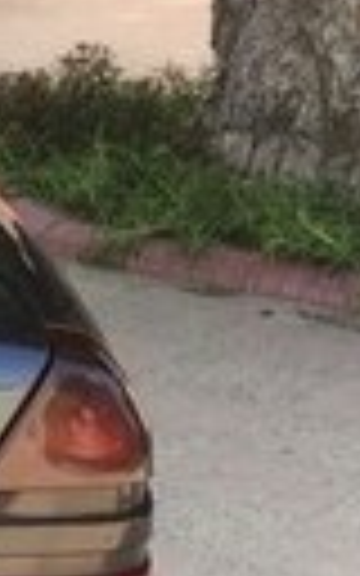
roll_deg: +0.0
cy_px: 758
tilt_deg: -24.8
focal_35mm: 158
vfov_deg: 12.8
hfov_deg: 6.9
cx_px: -918
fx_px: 2480
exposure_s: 1/128
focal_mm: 4.15
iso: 32
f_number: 2.2
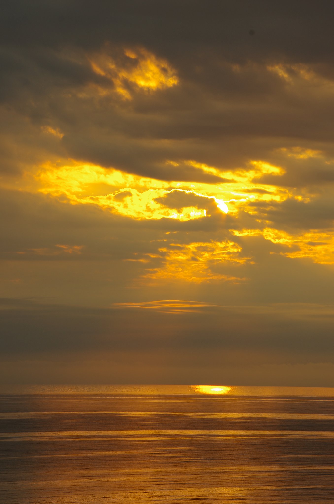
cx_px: 167
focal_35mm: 162
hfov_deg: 8.4
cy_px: 252
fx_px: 2265
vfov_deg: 12.7
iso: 100
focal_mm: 107.5
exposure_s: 1/20
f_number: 11
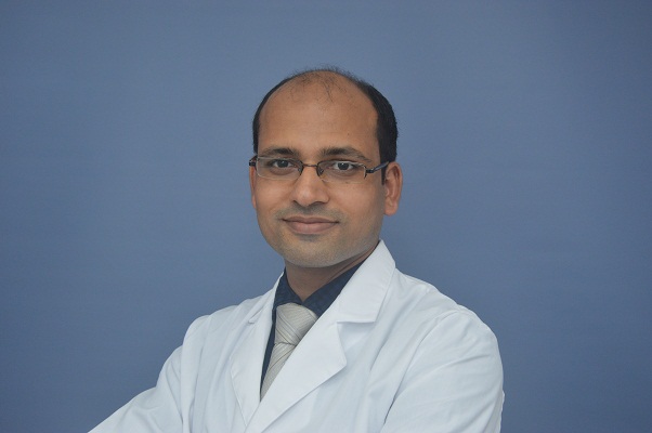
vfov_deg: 23.7
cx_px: 326
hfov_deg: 35.1
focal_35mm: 57
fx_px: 1031
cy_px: 216
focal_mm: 38
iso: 800
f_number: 7.1
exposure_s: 1/50
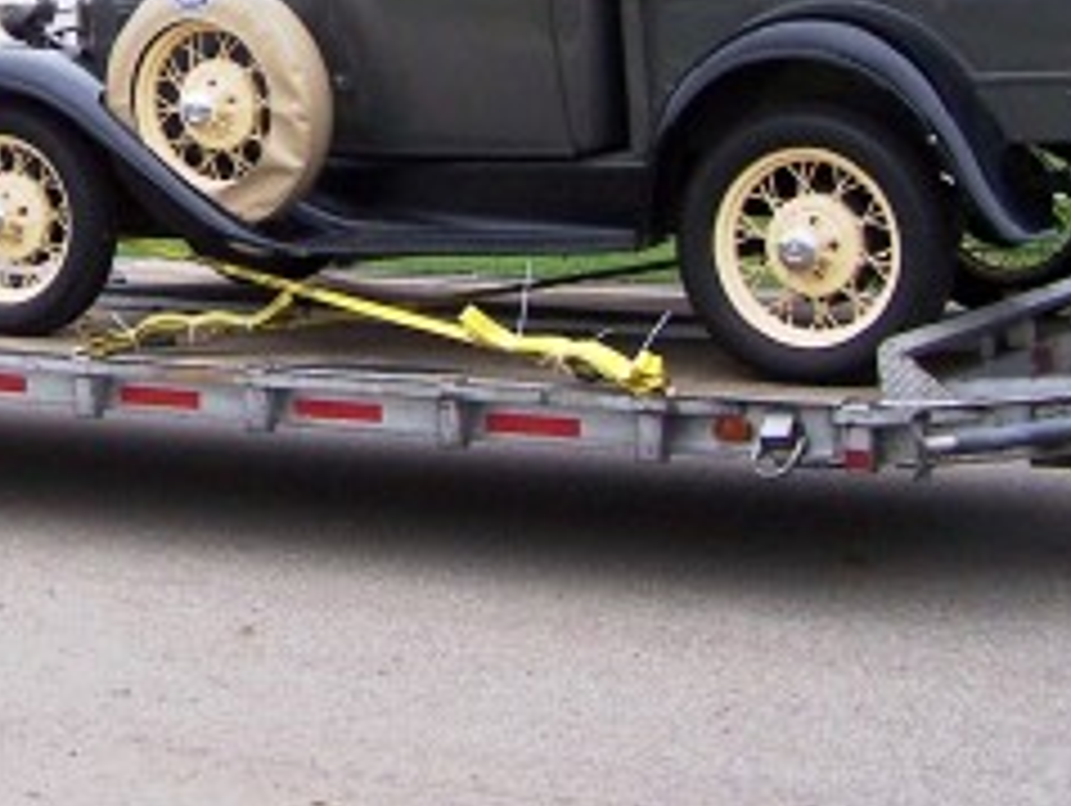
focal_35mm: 102
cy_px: -122
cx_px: 22
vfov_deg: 14.2
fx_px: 3159
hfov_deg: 18.8
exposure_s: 1/250
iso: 80
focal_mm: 6.3
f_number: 2.8
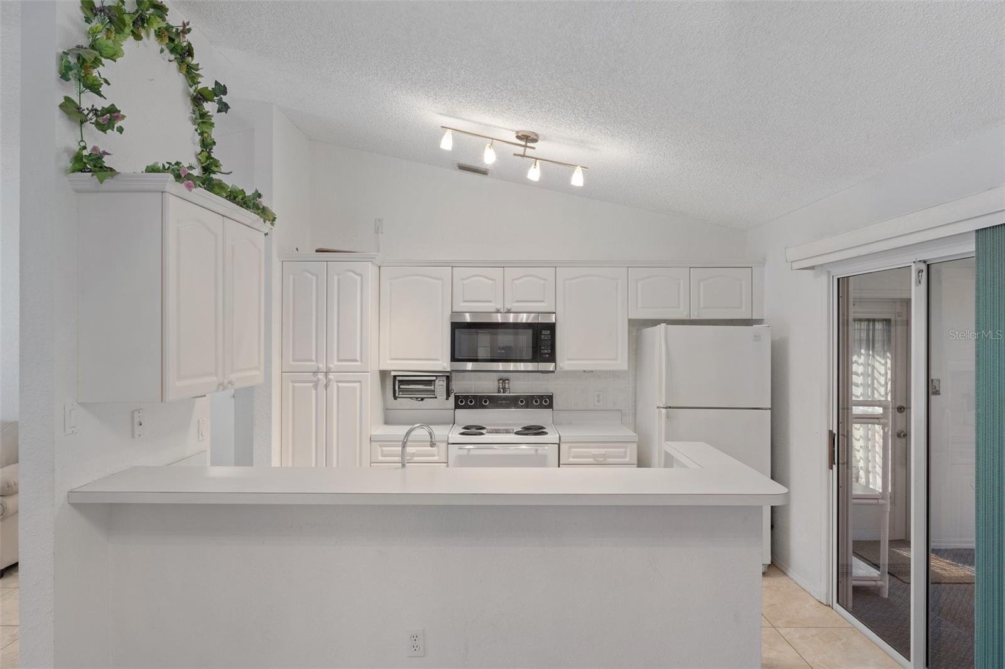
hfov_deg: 78.8
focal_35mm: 22
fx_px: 611
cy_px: 334
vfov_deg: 57.4
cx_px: 502
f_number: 8
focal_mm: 14.6
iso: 250
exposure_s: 1/1.25
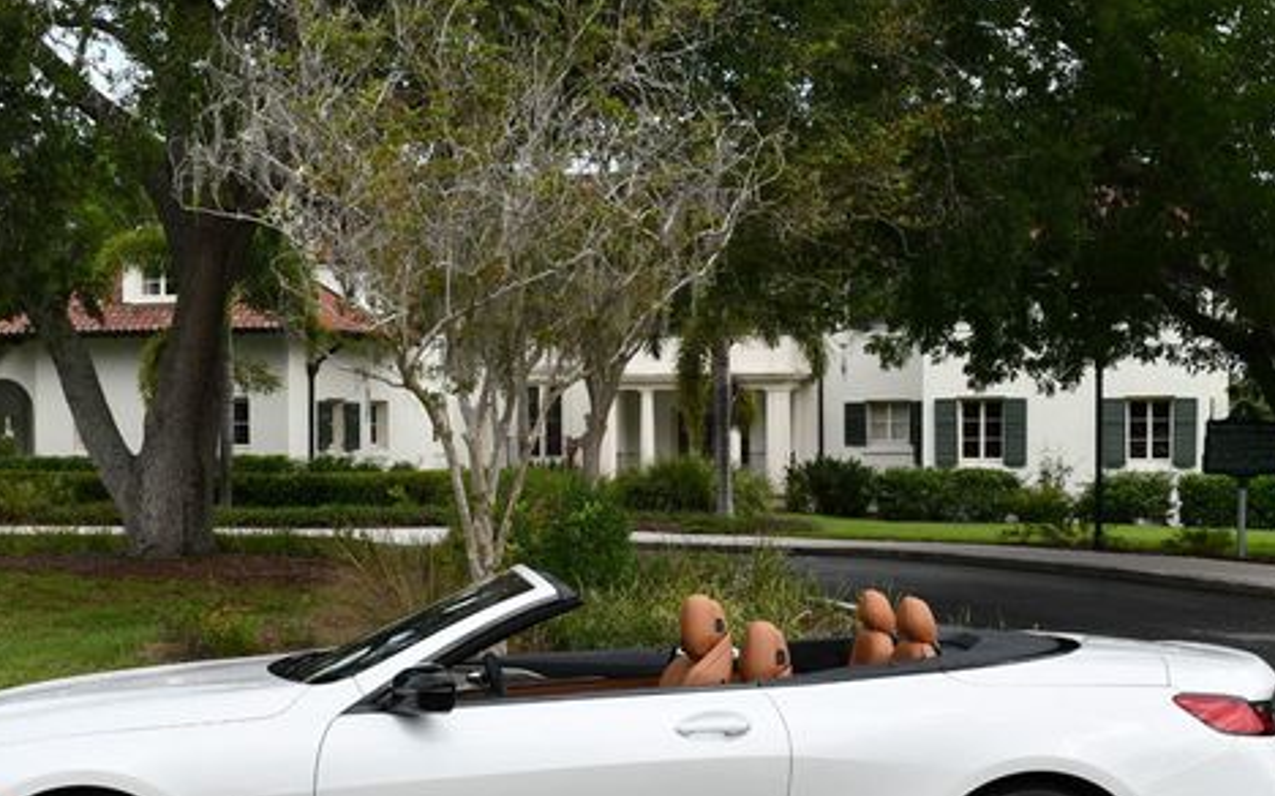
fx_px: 2327
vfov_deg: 19.3
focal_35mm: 67
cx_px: 550
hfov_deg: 30.6
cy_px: 572
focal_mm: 24
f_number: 8
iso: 180
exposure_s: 1/250
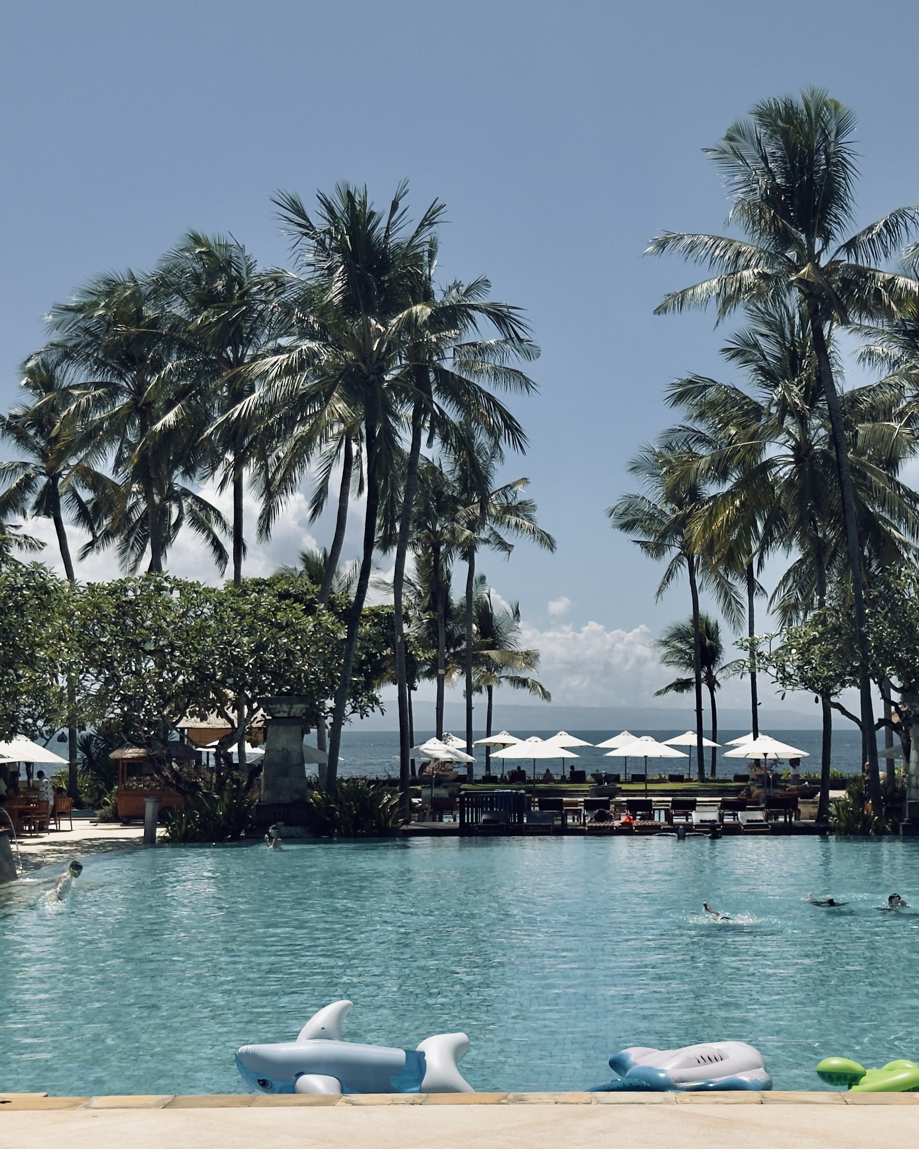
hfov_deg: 24.1
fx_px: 2142
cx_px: 621
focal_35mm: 63
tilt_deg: +5.1
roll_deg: +0.0
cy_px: 575
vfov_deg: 30.0
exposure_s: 1/9901
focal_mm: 6.76
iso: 100
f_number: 1.78
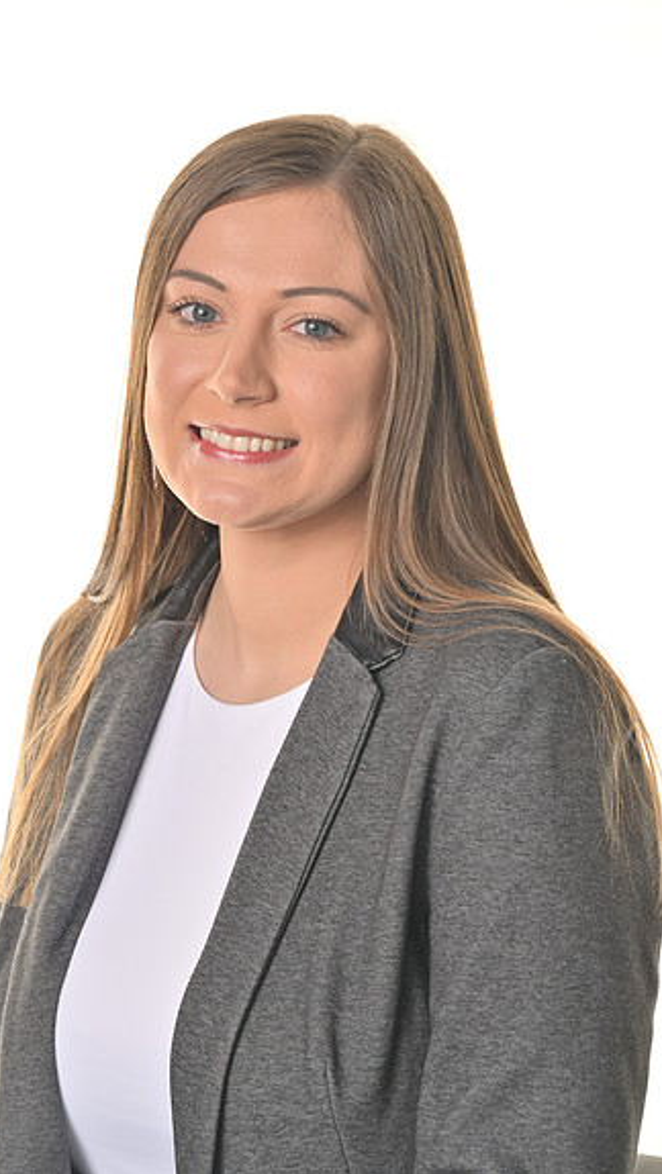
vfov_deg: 14.0
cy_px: 584
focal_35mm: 153
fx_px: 4768
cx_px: 304
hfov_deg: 7.9
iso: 200
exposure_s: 1/160
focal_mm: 145
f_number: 9
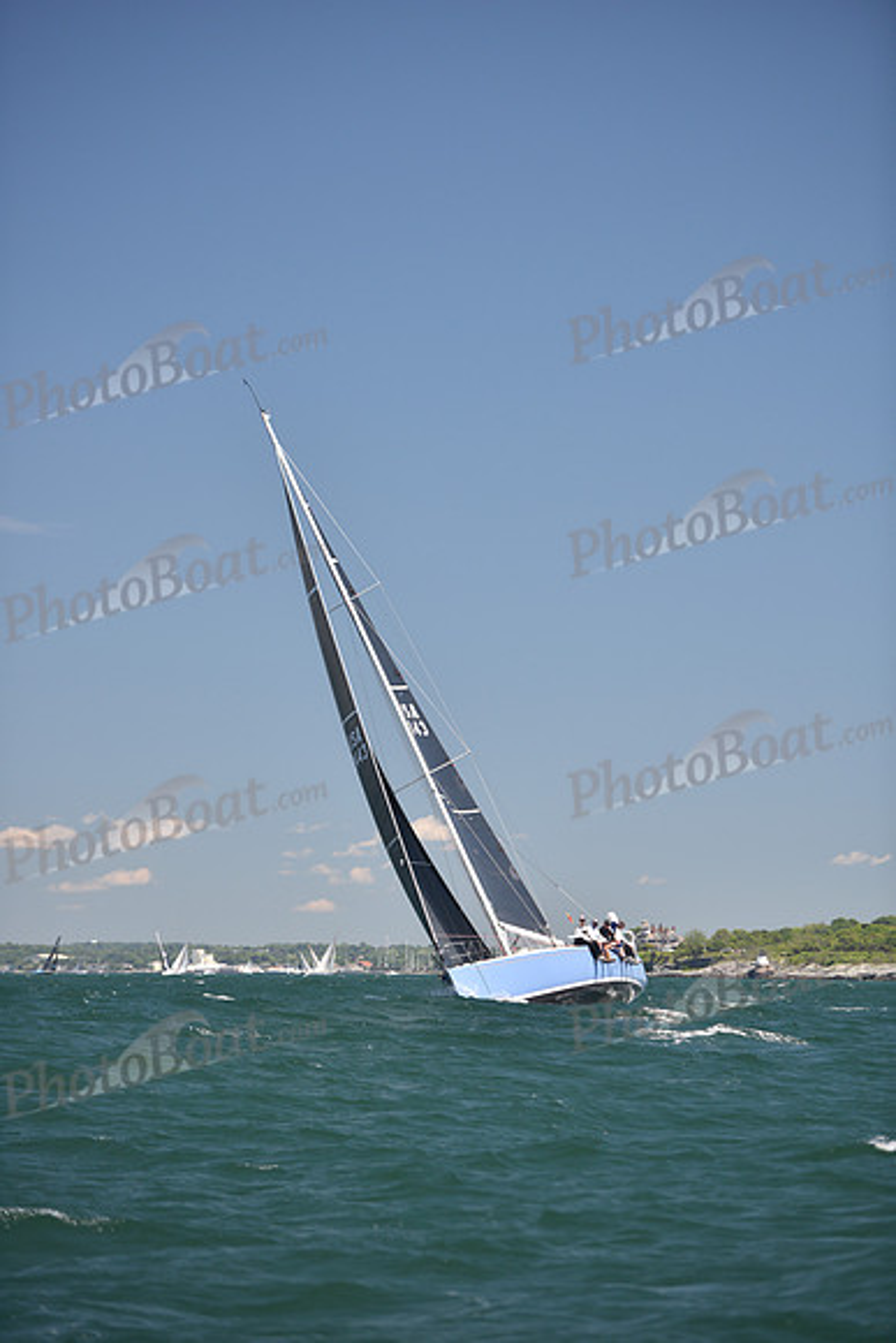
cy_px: 672
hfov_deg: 10.6
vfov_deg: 15.8
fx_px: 4850
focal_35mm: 130
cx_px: 448
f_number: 3.2
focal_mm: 130
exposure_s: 1/1000
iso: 200
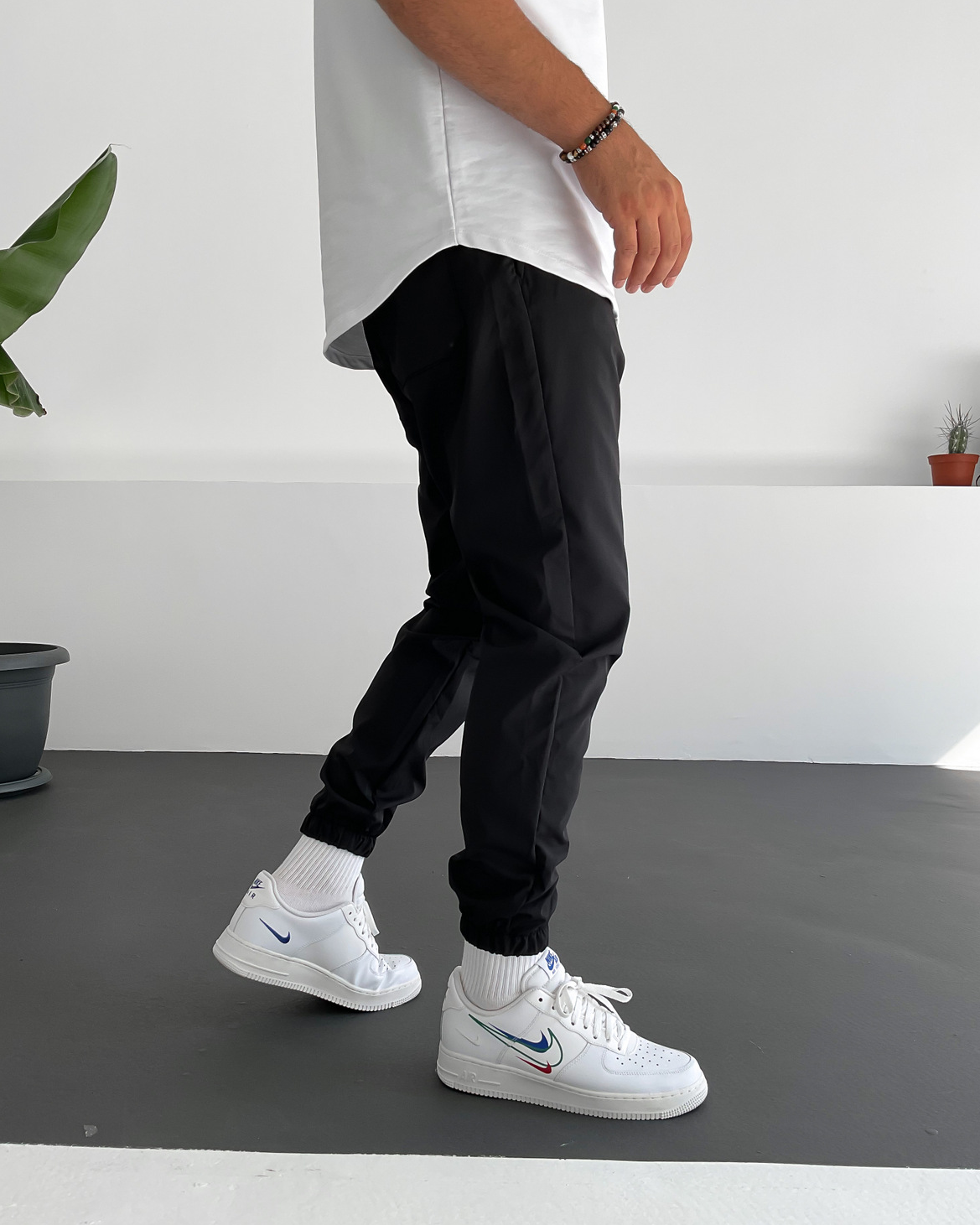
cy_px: 666
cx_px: 489
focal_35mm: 31
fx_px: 1124
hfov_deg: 47.1
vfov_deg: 57.1
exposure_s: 1/200
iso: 16
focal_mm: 3
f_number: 1.8
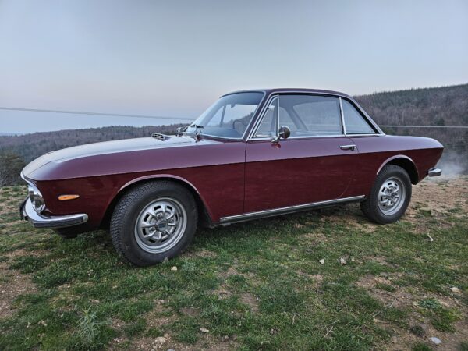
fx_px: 311
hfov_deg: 73.9
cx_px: 234
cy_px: 176
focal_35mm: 23
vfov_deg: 58.9
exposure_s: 1/100
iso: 80
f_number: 1.8
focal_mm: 5.4
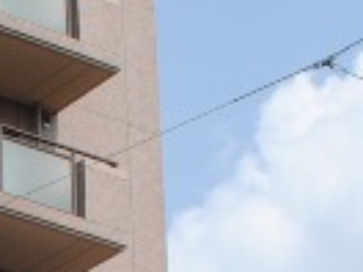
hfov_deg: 9.2
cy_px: 565
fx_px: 2118
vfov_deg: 7.1
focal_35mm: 202
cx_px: -341
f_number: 8
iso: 100
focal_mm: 18
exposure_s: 1/250
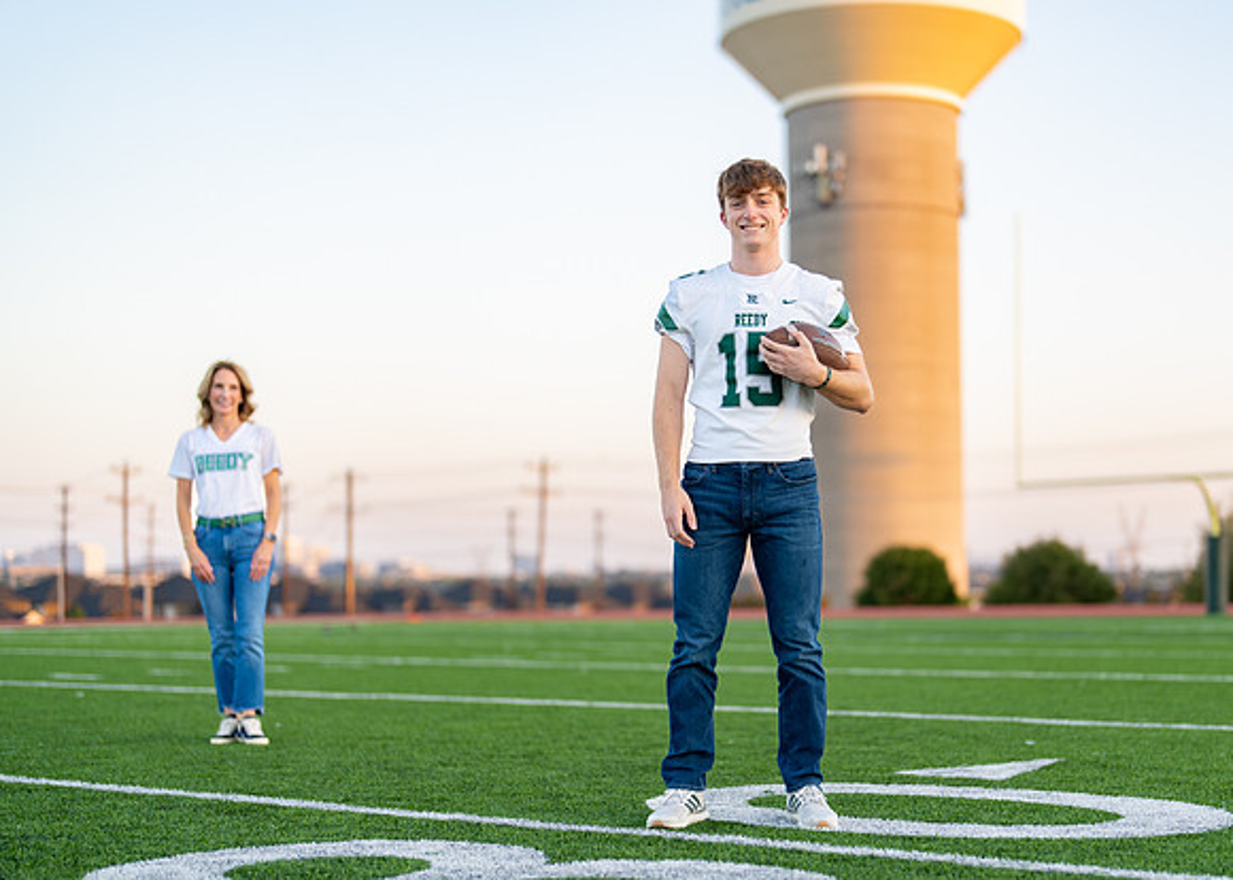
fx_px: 2157
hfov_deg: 31.8
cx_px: 773
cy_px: 509
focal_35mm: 62
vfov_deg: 23.0
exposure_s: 1/500
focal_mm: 50
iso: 100
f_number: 1.2
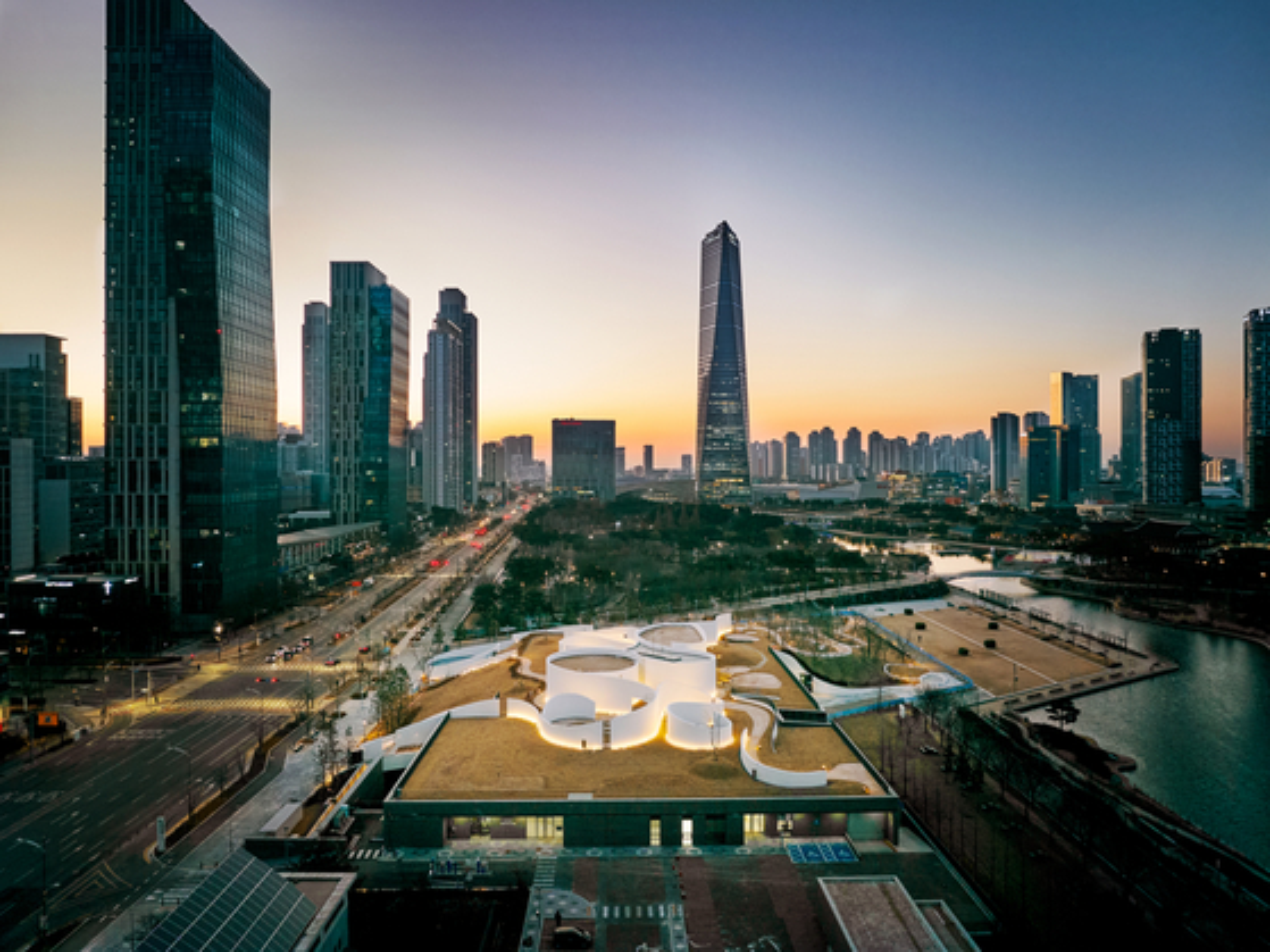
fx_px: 880
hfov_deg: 71.6
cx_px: 635
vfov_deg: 56.8
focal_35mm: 24
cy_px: 476
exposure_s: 1/60
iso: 800
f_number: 3.2
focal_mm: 12.29
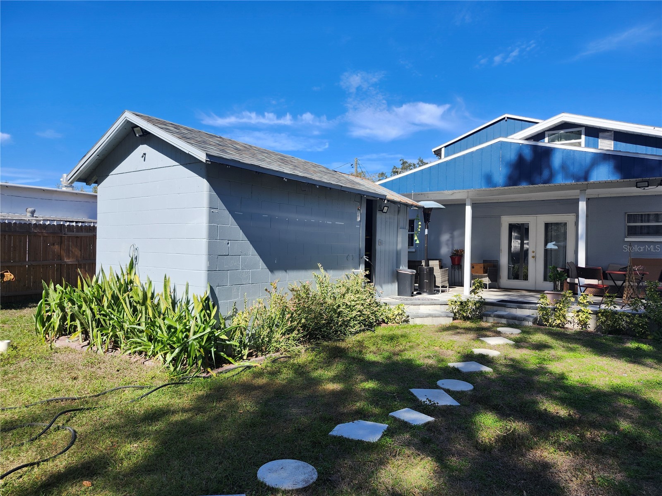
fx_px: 440
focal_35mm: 23
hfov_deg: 73.9
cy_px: 248
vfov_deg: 58.9
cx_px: 331
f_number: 1.8
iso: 25
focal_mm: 5.54
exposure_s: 1/1300
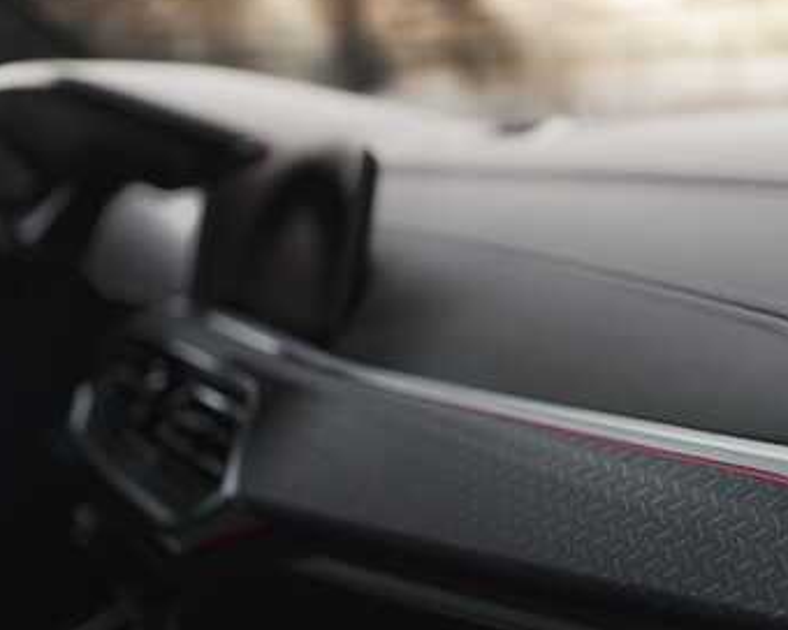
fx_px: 1306
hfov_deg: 32.8
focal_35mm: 56
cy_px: 358
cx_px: 612
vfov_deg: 27.1
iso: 500
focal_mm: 35
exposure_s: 1/200
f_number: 2.5
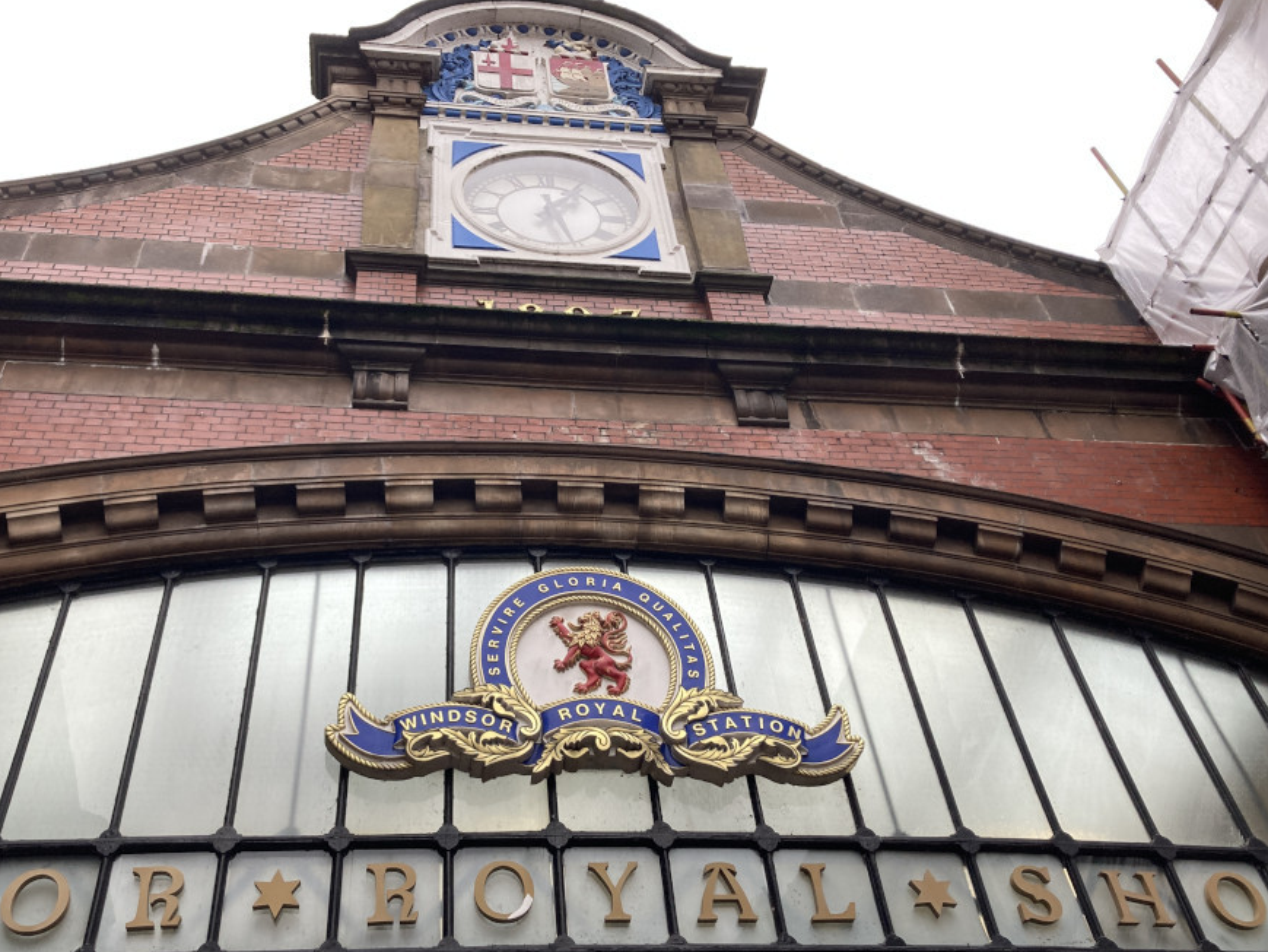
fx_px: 1209
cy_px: 523
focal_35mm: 33
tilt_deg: +45.7
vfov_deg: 42.9
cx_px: 557
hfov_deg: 55.2
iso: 50
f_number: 1.8
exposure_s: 1/100
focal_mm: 3.99
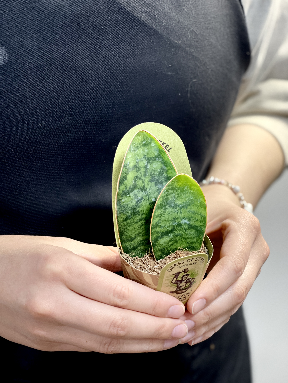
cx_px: 144
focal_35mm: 64
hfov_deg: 22.9
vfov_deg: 30.3
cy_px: 192
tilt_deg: -27.0
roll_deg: -0.1
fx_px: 710
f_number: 2.2
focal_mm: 7.5
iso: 125
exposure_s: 1/50
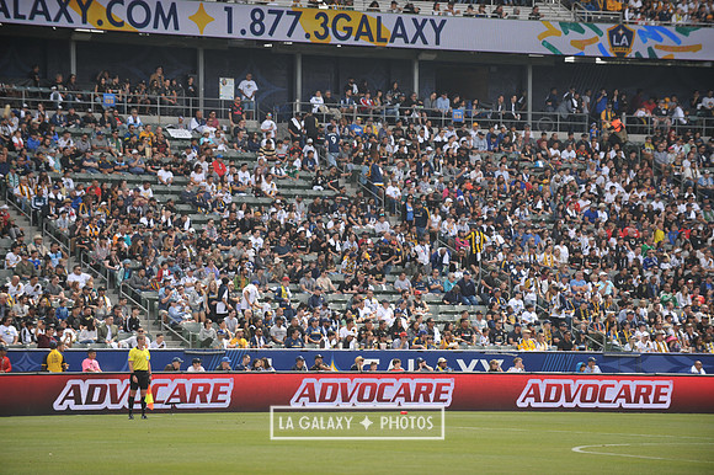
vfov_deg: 7.8
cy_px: 238
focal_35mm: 175
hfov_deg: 11.8
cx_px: 357
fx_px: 3469
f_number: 3.5
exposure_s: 1/2500
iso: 320
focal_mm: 175
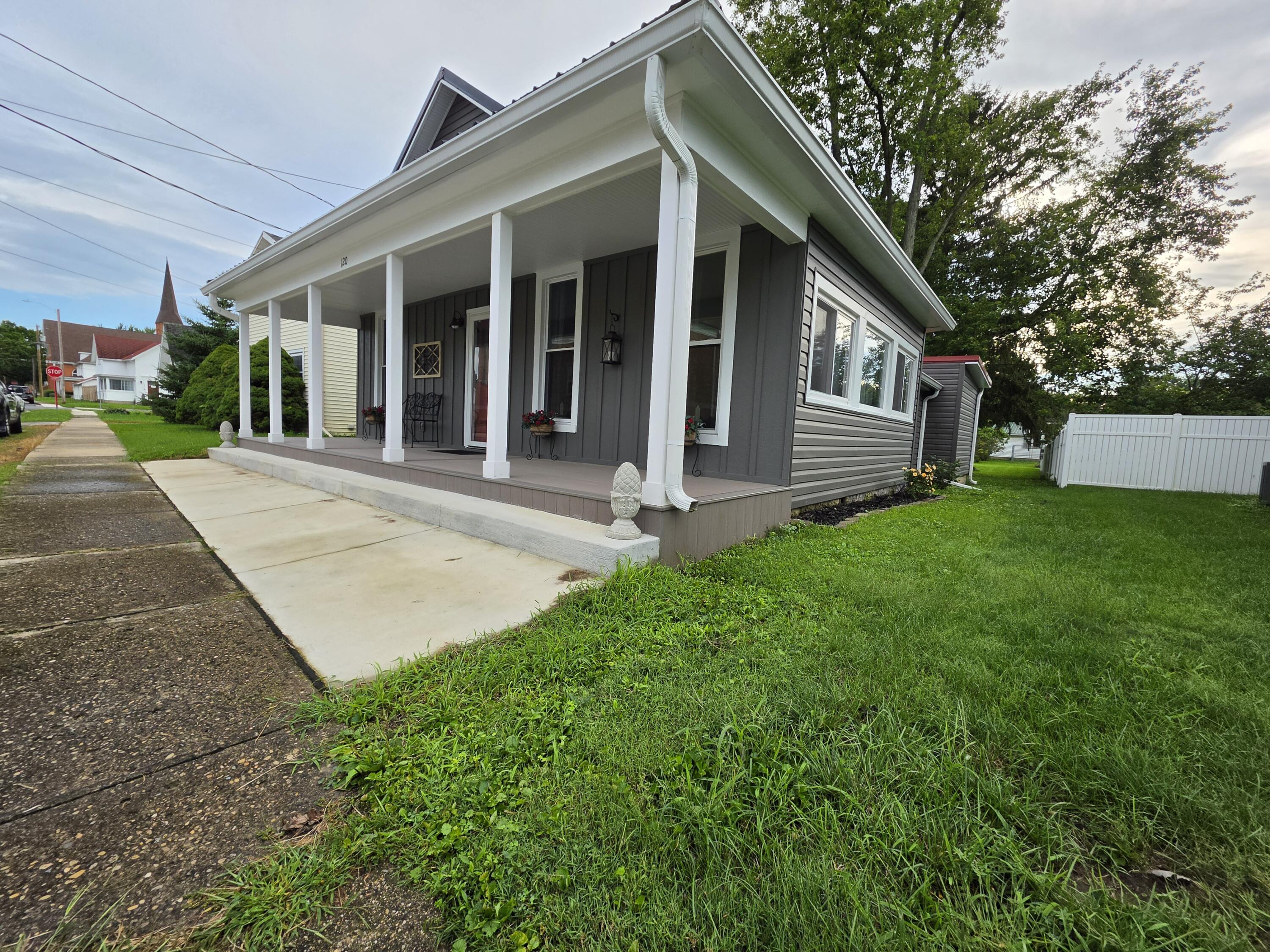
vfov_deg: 89.9
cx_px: 635
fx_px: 477
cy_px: 476
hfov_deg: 106.2
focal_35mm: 13
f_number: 1.9
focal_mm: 2.2
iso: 32
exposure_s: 1/902
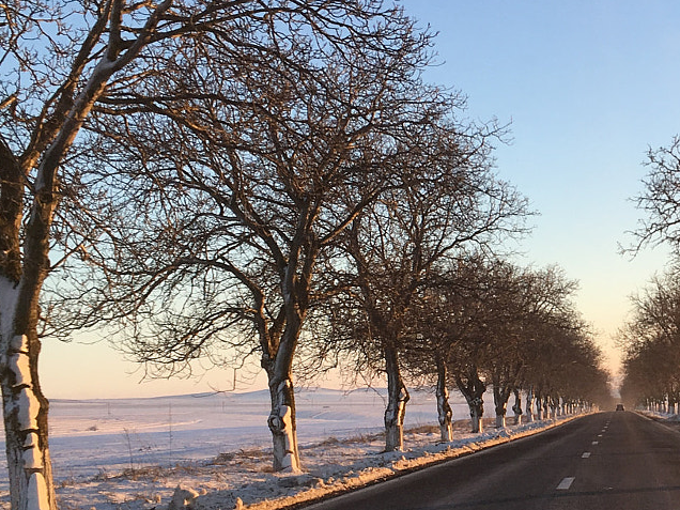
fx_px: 1434
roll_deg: +1.2
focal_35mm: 73
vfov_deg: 20.2
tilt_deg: +6.0
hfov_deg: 25.3
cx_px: 696
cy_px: 278
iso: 25
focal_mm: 4.15
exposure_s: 1/411
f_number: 2.2
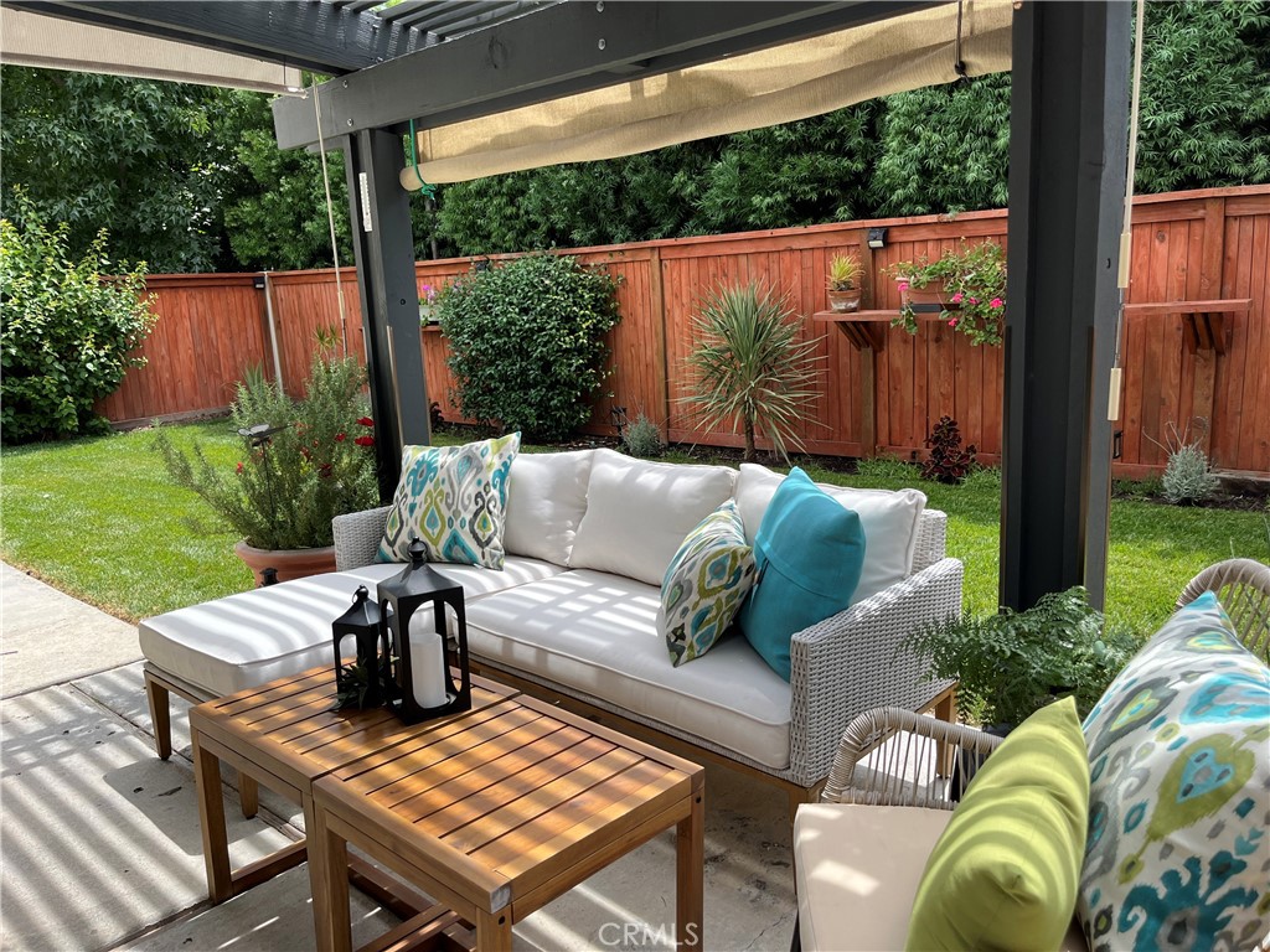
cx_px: 635
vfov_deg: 53.1
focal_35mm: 26
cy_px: 476
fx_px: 954
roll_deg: +2.0
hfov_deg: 67.3
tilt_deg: -11.5
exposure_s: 1/913
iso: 50
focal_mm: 5.1
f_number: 1.6
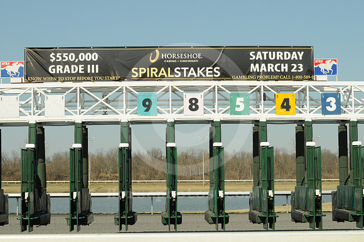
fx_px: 757
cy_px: 121
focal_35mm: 75
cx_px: 182
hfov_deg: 27.0
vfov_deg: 18.1
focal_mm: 50
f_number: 16
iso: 400
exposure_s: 1/320
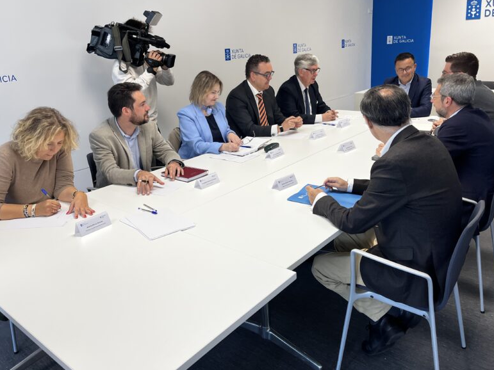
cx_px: 254
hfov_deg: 61.7
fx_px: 414
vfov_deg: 48.2
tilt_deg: -16.8
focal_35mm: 29
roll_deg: +4.3
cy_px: 168
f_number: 1.6
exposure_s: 1/100
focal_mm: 5.1
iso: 80
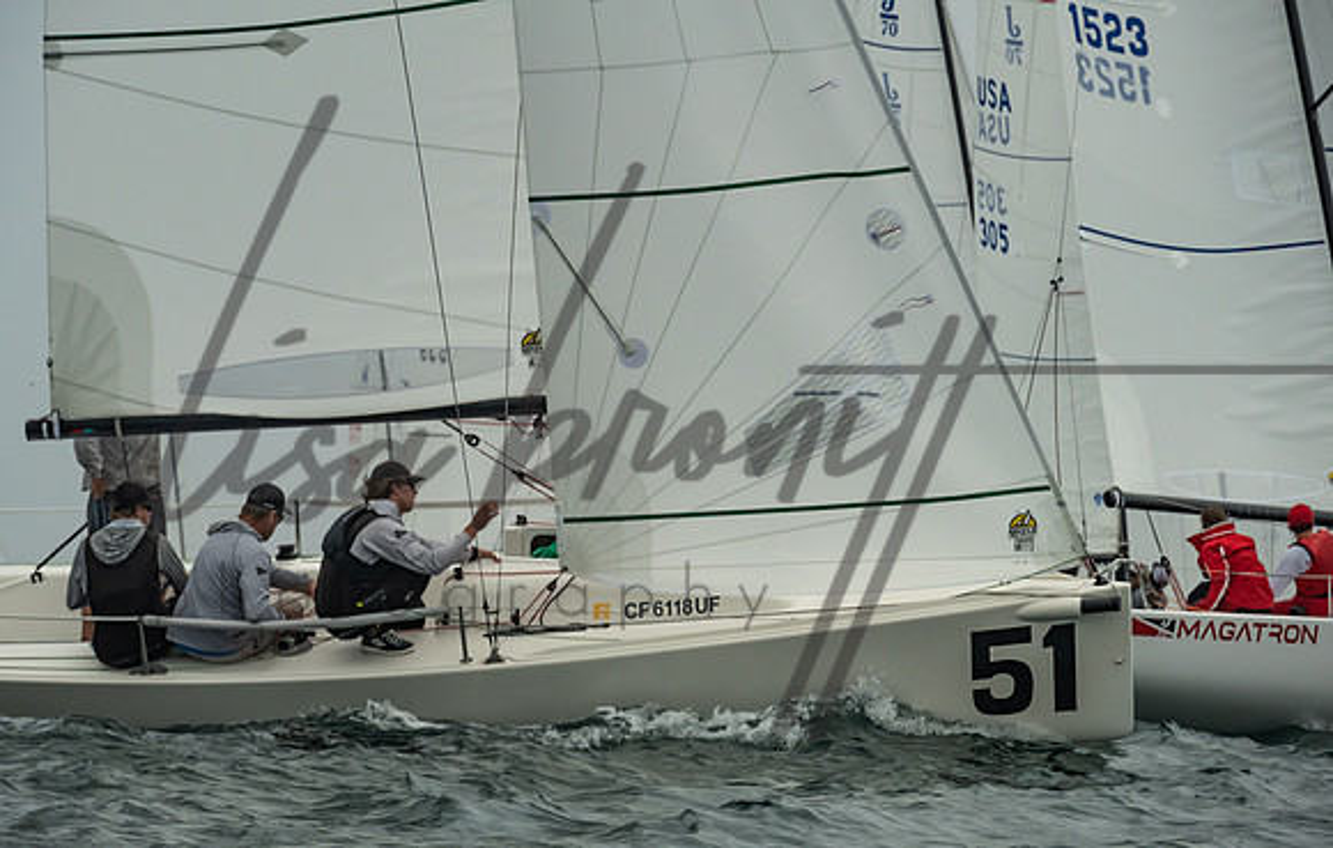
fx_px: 7556
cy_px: 459
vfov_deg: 6.4
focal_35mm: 207
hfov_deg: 10.1
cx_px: 630
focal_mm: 185
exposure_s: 1/3200
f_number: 9
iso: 800
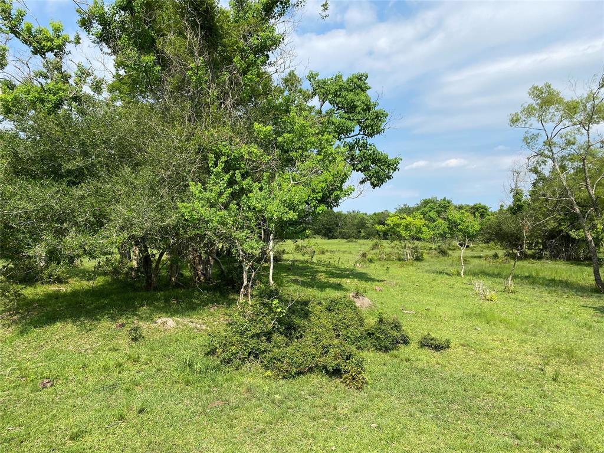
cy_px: 226
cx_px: 302
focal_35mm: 26
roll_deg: +0.6
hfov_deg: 67.3
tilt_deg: -0.2
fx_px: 454
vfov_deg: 53.1
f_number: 1.8
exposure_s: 1/2410
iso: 32
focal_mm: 4.25
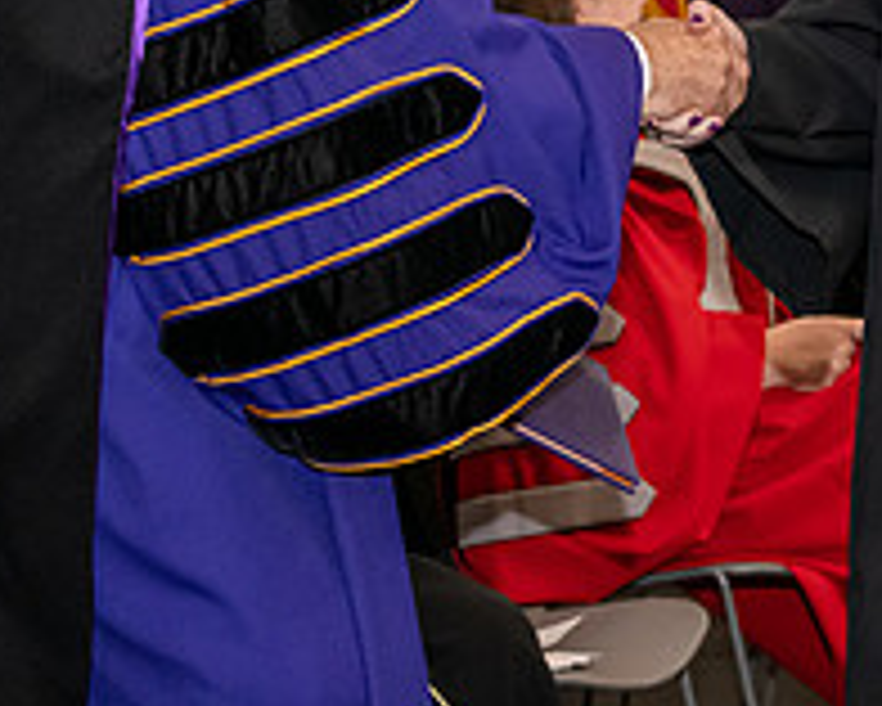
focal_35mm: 194
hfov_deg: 9.9
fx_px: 5067
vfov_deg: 7.9
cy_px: -106
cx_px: 590
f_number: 5
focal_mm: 70
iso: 2500
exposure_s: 1/200
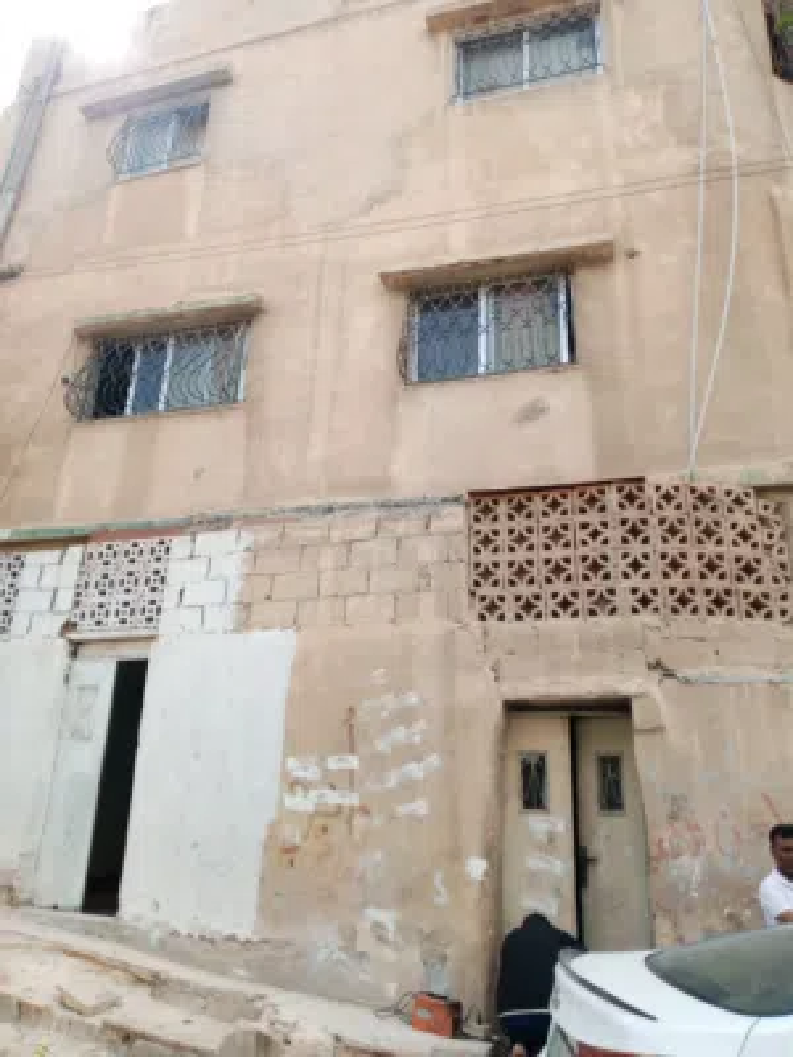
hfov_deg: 53.1
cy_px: 528
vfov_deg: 67.3
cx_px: 396
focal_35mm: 26
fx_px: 794
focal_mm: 3.61
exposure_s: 1/732
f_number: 1.8
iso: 112
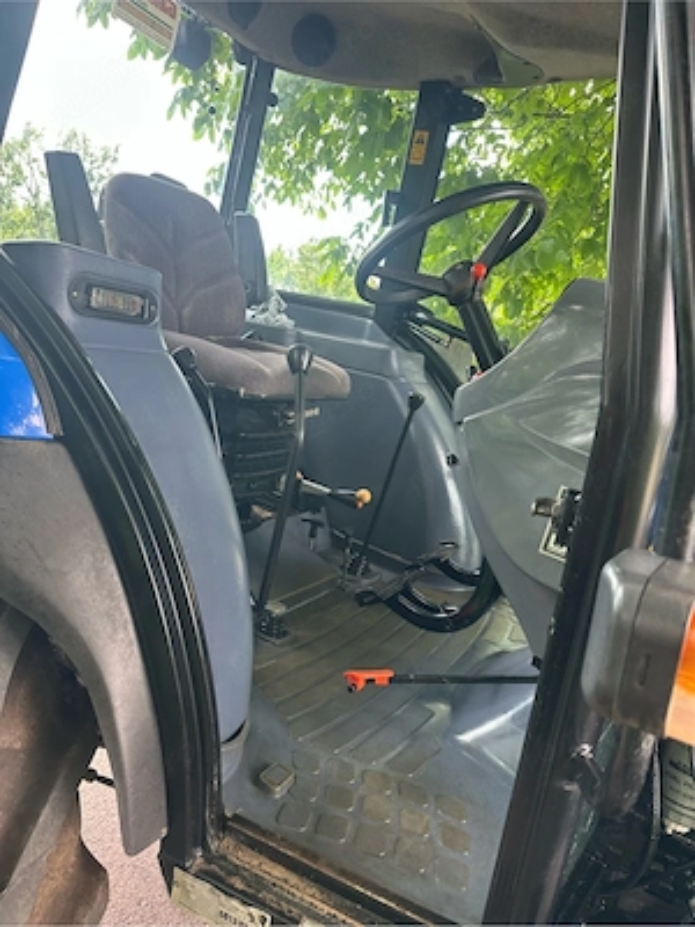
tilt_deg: -10.5
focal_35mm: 24
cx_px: 348
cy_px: 464
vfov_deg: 71.6
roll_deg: -12.2
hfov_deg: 56.8
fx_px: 642
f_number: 1.78
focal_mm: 6.86
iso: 100
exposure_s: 1/121
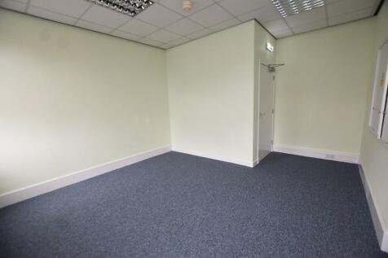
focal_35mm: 15
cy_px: 129
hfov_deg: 100.4
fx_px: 162
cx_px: 194
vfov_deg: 77.3
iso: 1000
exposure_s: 1/125
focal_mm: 10
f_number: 4
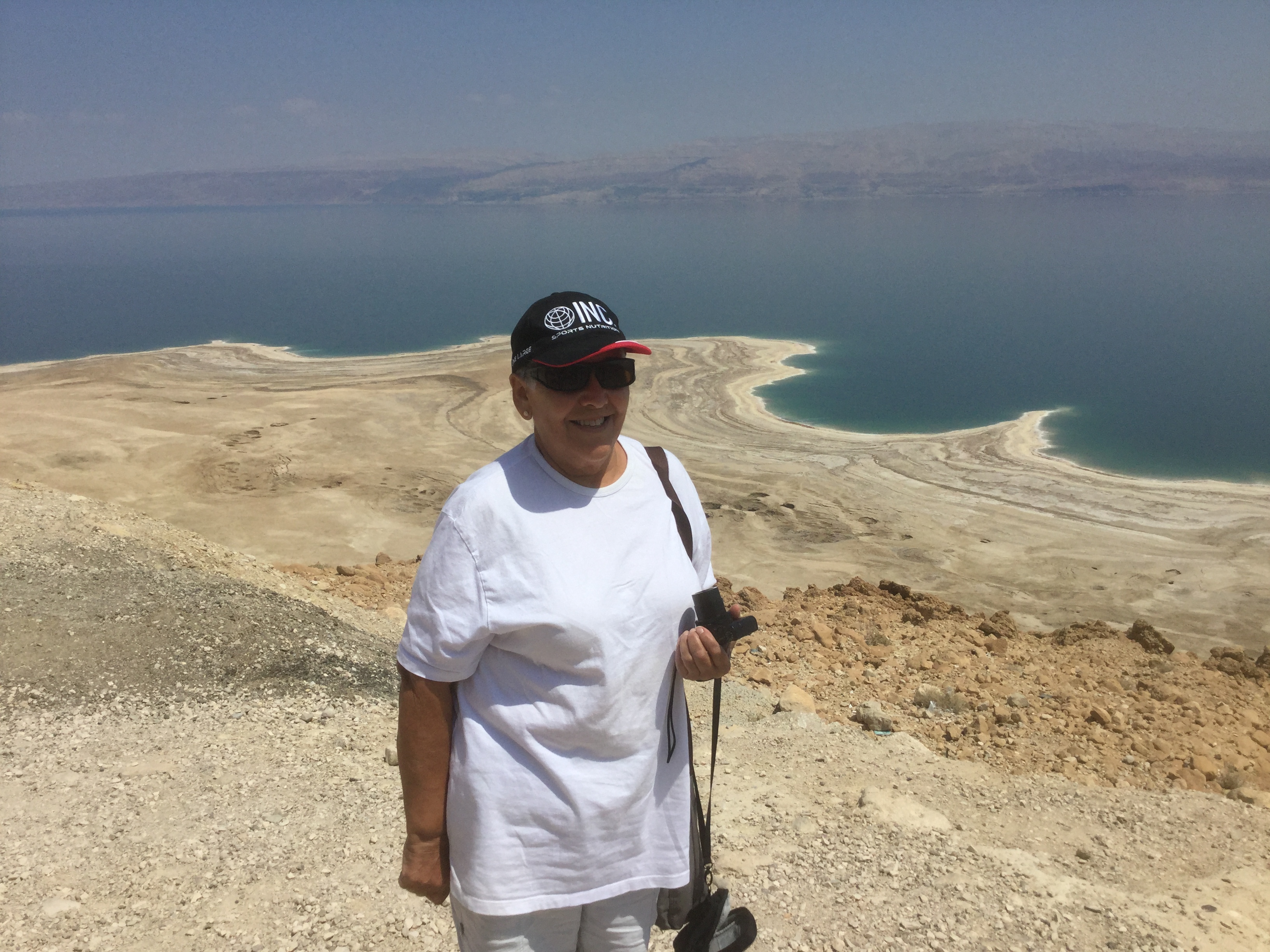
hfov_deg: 58.4
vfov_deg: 45.4
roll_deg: -1.0
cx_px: 635
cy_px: 476
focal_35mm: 31
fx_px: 1137
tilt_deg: -16.6
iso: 25
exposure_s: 1/3891
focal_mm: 3.3
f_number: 2.4
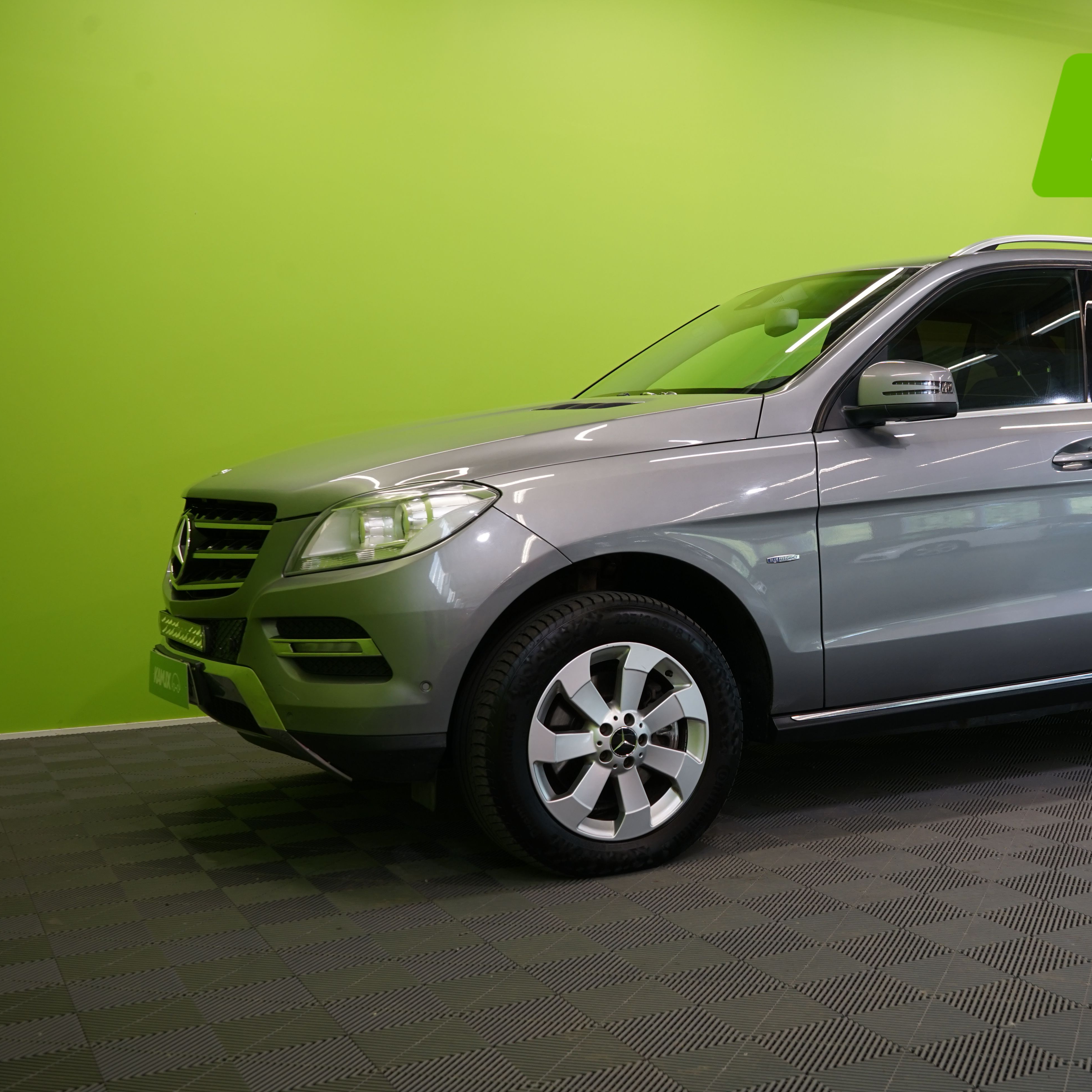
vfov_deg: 39.2
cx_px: 822
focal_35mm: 43
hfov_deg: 38.2
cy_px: 558
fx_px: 1535
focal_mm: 33
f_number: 6.3
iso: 400
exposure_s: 1/30
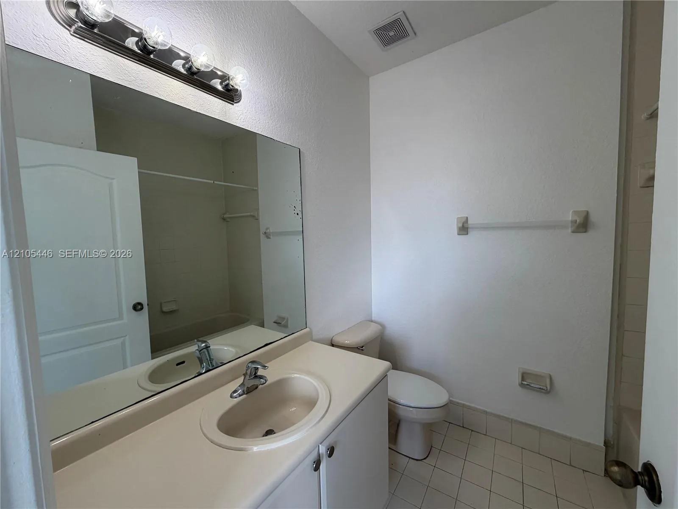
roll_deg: +1.5
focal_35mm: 14
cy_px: 254
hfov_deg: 102.1
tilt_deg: -3.9
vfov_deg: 85.7
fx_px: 274
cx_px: 339
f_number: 2.2
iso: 125
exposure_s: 1/120
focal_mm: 2.22
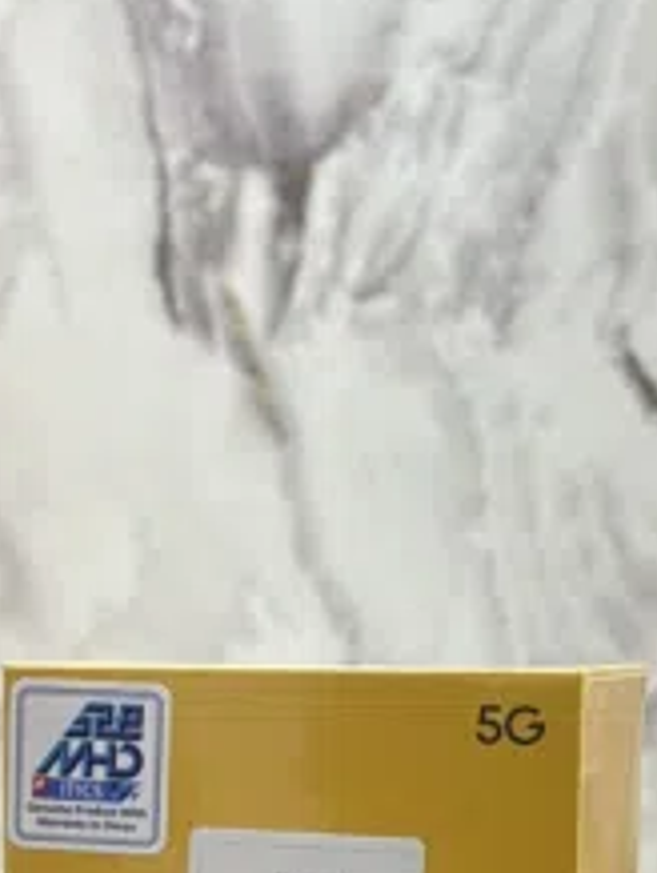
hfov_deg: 11.7
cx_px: 192
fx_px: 3208
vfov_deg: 15.0
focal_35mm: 127
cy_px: 1023
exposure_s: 1/139
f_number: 1.6
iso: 25
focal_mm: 5.96
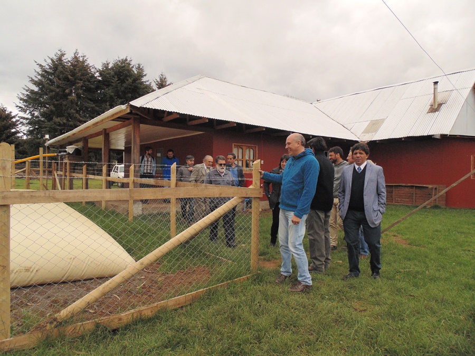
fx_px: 302
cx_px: 238
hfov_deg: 76.4
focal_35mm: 22
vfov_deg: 61.1
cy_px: 178
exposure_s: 1/200
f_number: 9.7
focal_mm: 4
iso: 200
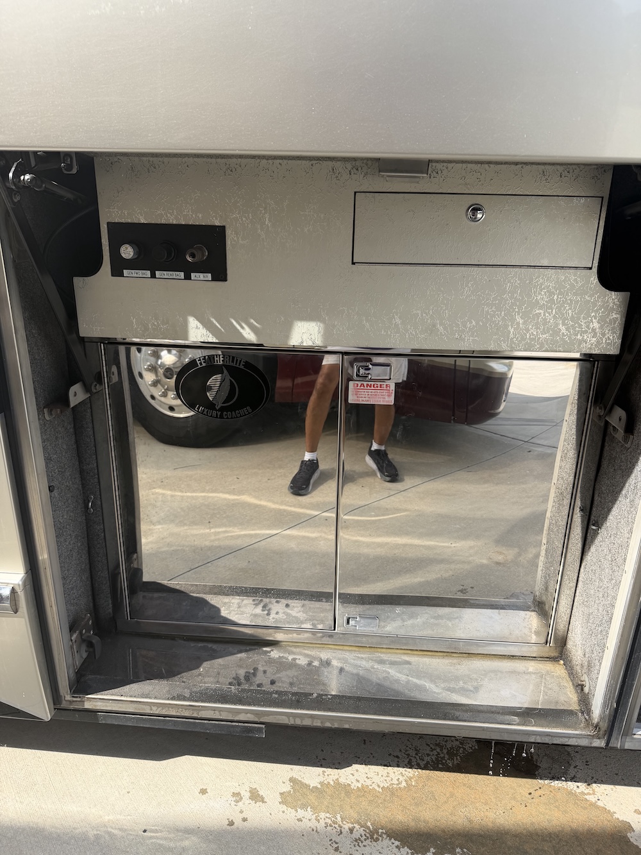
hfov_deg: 56.8
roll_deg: -1.5
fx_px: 592
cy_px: 428
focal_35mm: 24
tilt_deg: -18.5
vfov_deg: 71.6
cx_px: 320
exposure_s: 1/1410
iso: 80
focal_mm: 6.76
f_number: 1.78
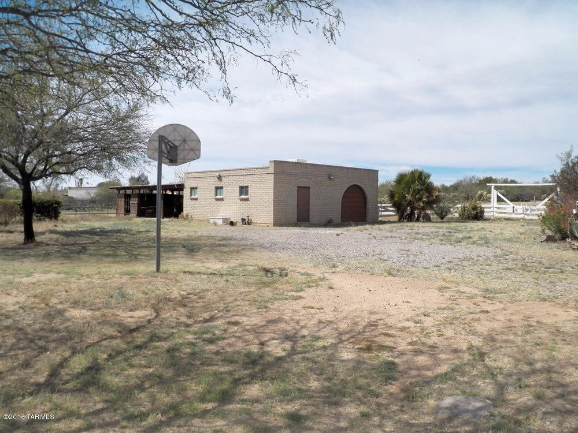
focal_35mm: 31
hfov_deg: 58.4
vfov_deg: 45.4
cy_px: 216
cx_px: 289
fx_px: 518
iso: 125
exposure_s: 1/2000
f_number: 4.5
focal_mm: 5.5
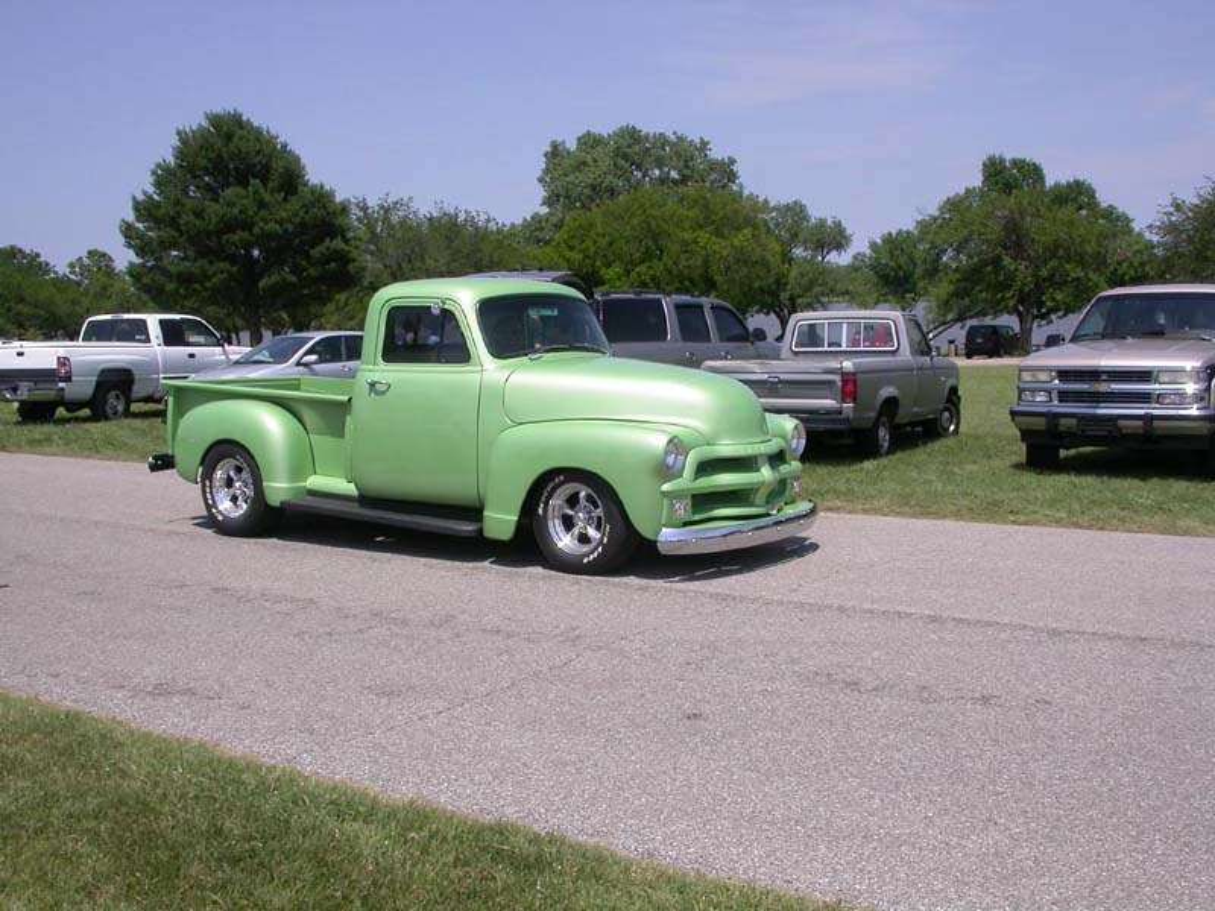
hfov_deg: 49.0
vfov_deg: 37.7
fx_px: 1334
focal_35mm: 38
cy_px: 456
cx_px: 608
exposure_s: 1/402
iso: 100
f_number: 7.5
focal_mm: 7.85
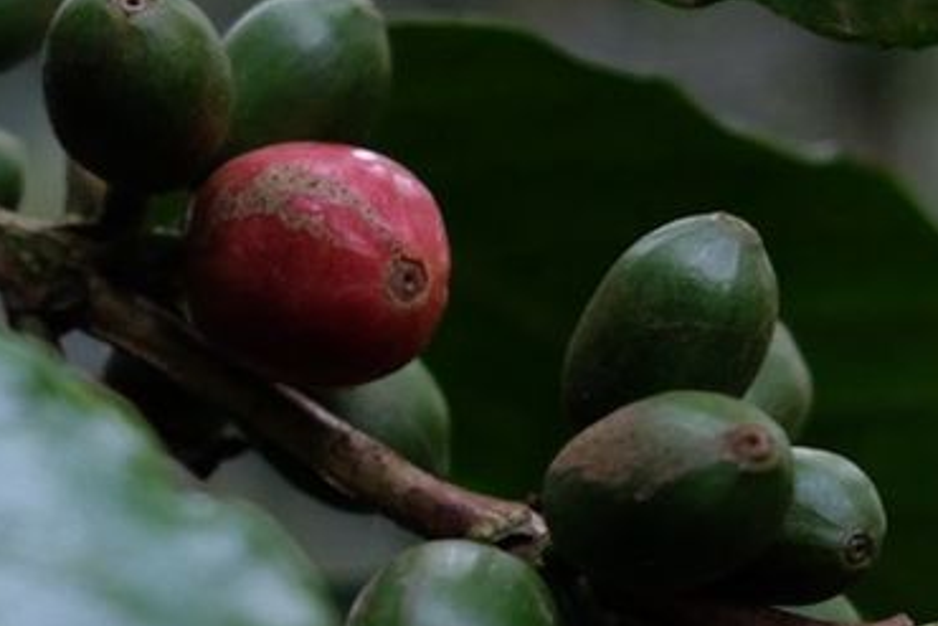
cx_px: 215
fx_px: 3753
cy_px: 37
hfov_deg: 14.2
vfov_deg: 9.5
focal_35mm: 144
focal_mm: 27.7
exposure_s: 1/60
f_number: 3.6
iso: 800
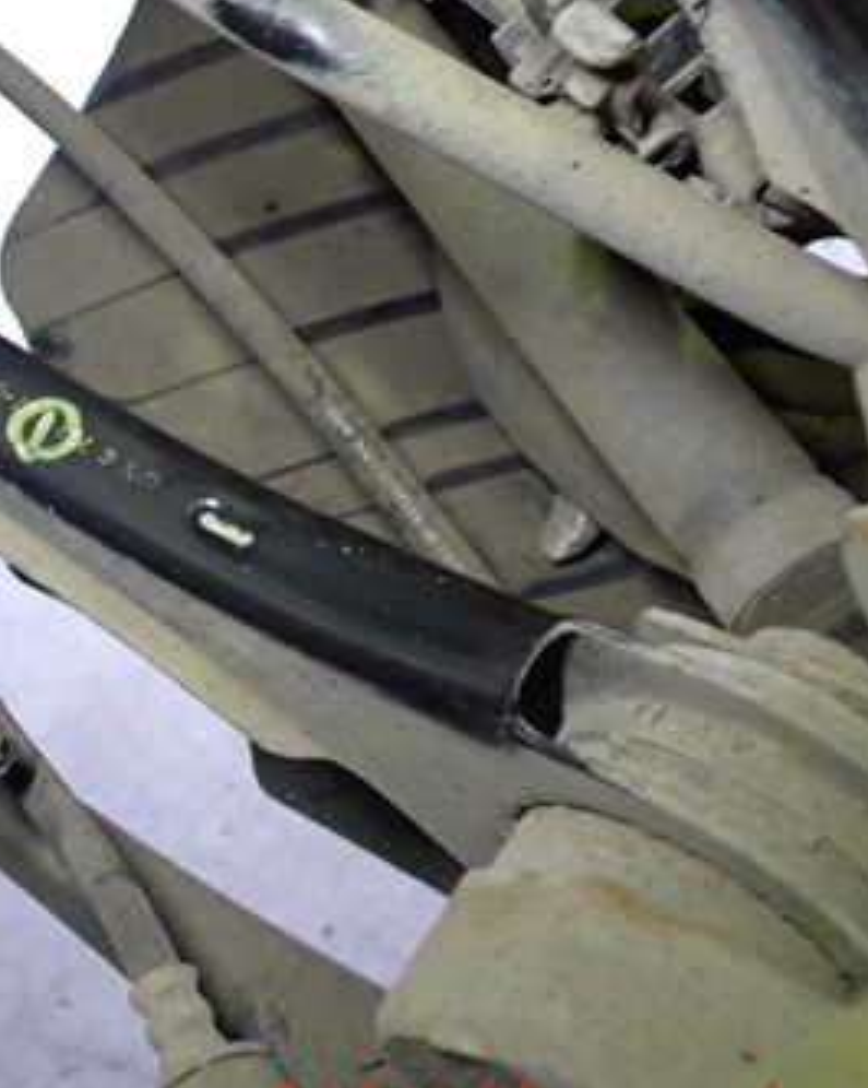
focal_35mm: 53
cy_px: 419
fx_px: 1704
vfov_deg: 35.2
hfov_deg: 27.2
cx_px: 36
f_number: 2.3
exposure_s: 1/30
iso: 500
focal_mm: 5.4
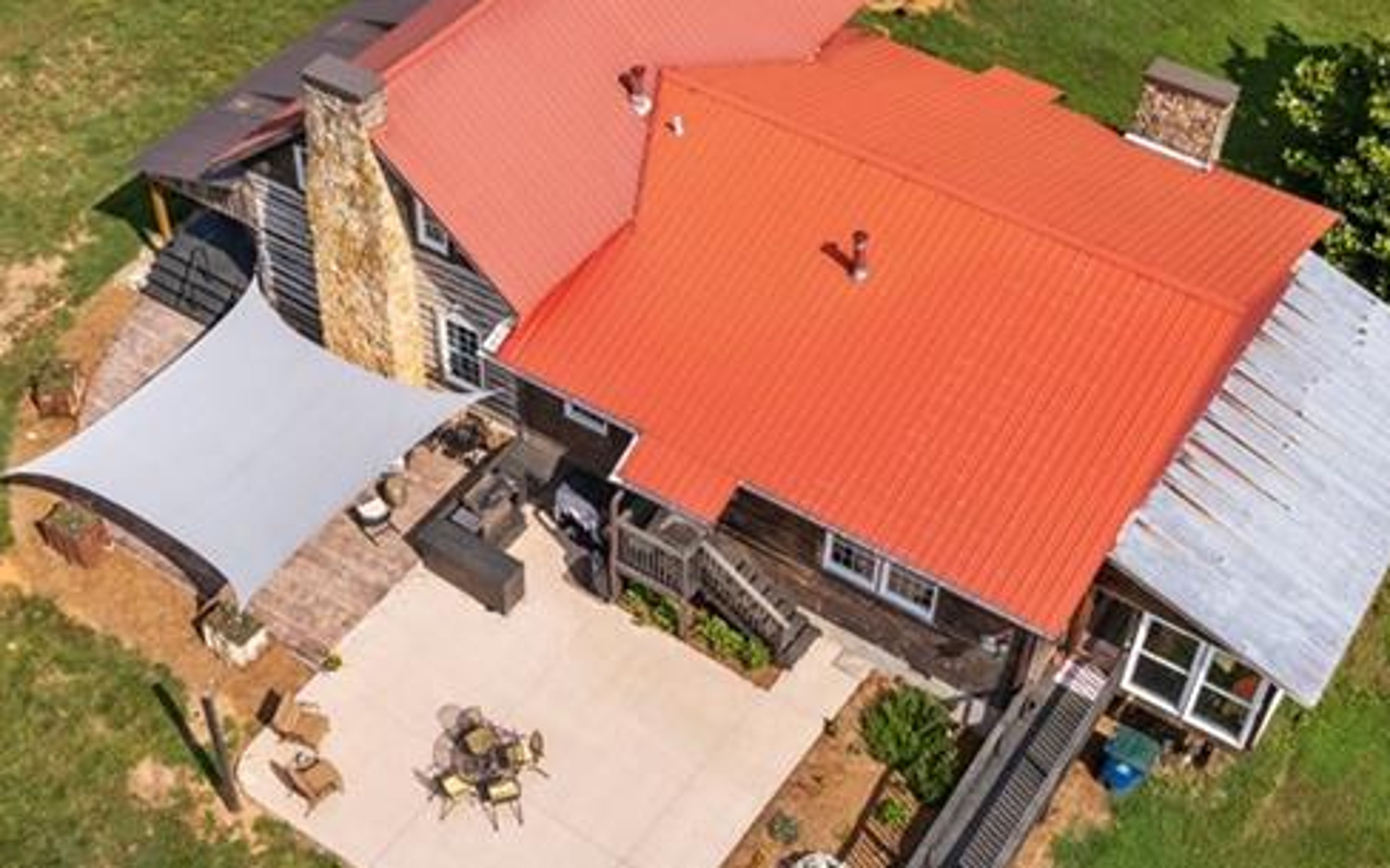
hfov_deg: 42.6
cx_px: 615
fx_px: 1780
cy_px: 491
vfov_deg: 27.4
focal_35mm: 47
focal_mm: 8.38
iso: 100
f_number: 2.8
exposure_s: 1/160
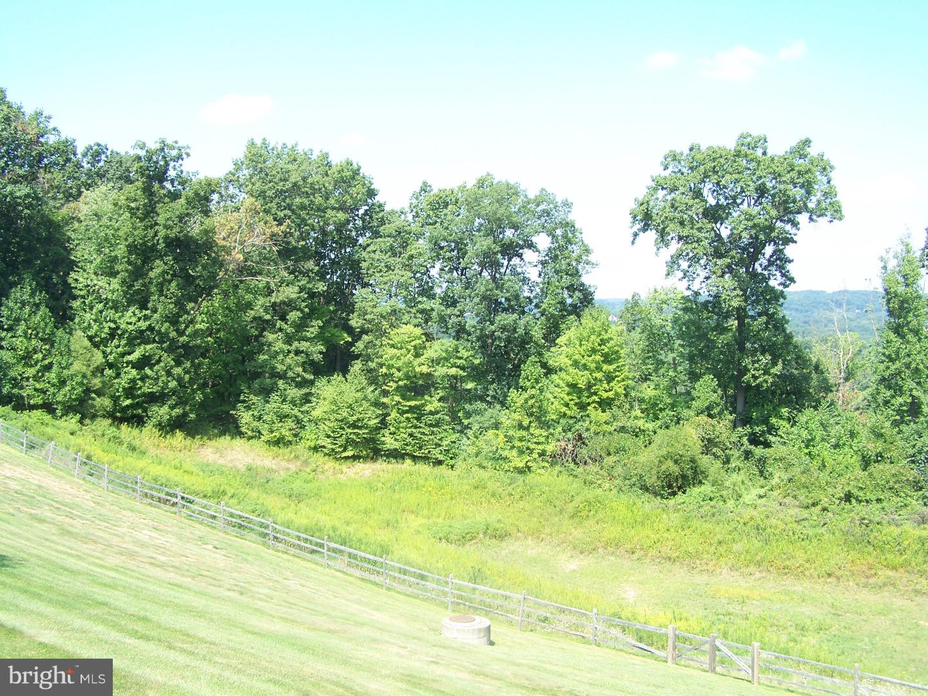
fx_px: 1019
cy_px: 348
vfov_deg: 37.7
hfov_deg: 49.0
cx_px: 464
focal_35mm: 38
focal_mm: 6.3
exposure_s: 1/320
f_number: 4
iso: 64
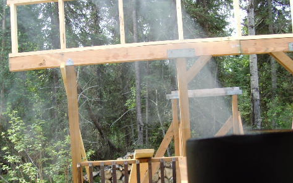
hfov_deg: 36.3
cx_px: 133
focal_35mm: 56
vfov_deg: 23.0
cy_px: 128
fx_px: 447
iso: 80
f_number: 3.5
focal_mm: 6.6
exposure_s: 1/90
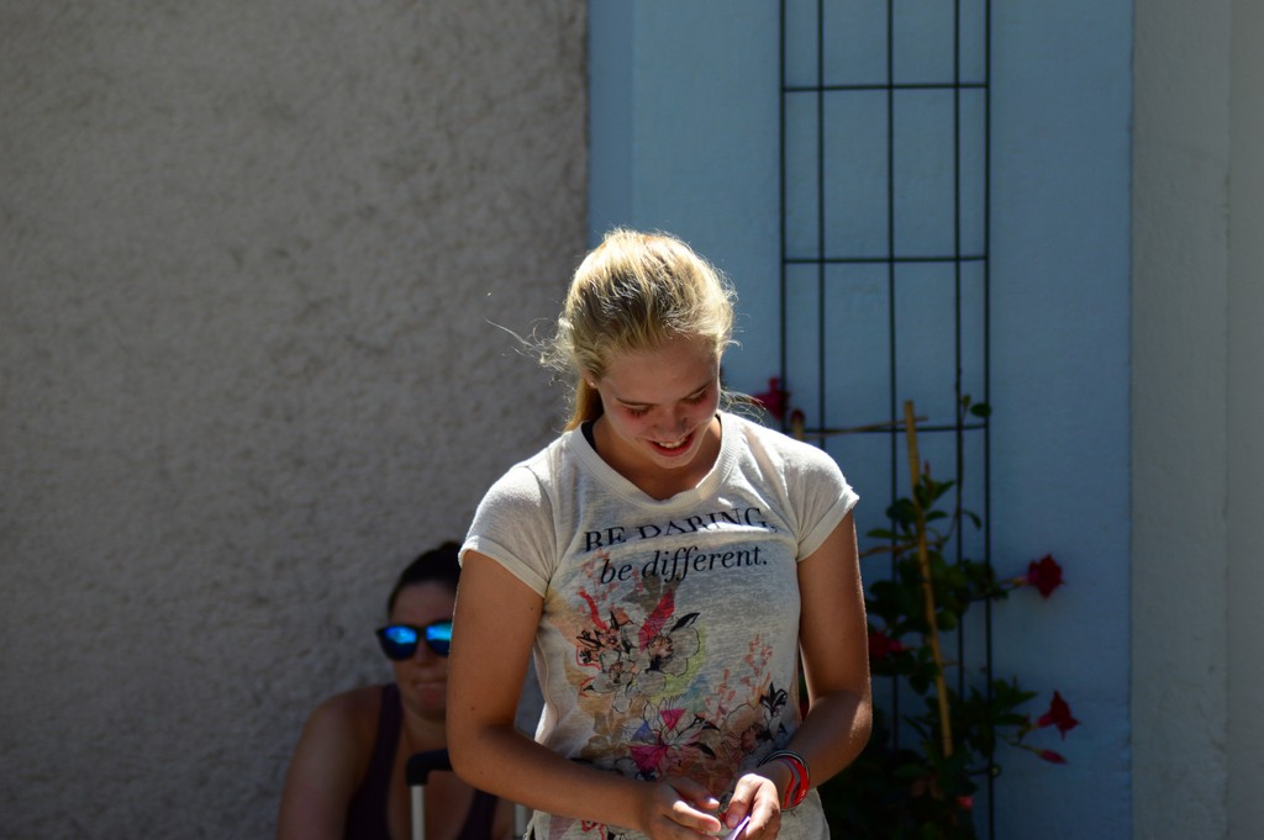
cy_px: 420
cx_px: 632
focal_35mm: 248
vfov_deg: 5.5
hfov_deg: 8.3
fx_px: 8683
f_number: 4.5
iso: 200
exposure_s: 1/1000
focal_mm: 165
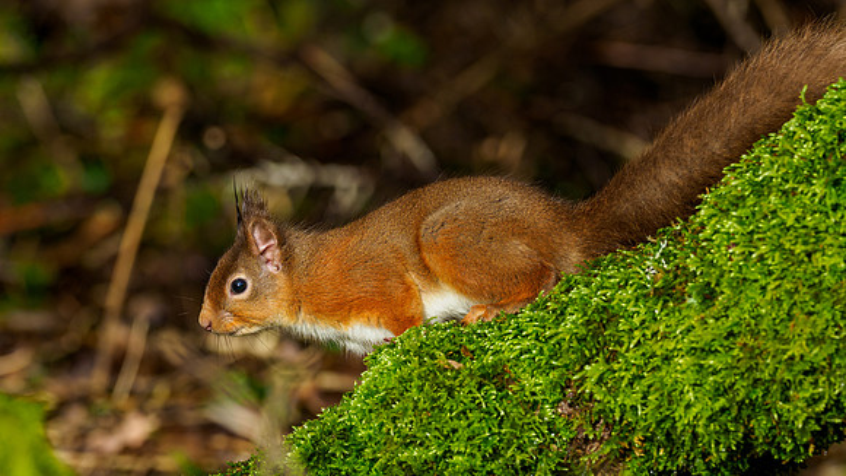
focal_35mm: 655
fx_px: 14685
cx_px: 423
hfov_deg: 3.3
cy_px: 239
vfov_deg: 1.9
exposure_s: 1/640
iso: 200
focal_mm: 300
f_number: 4.5
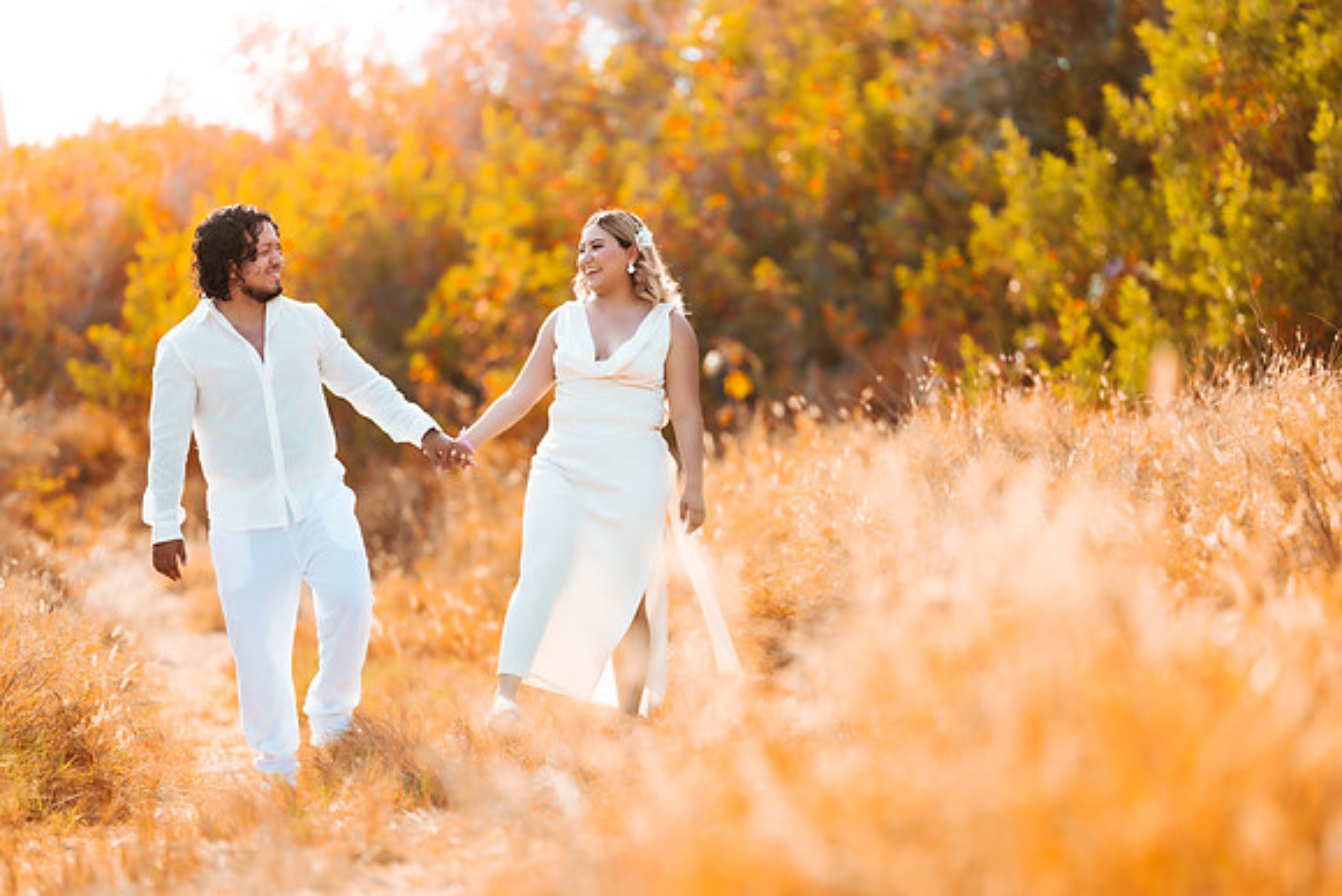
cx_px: 671
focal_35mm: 135
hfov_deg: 15.2
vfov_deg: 10.2
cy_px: 448
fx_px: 5033
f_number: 1.8
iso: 100
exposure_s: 1/1250
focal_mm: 135
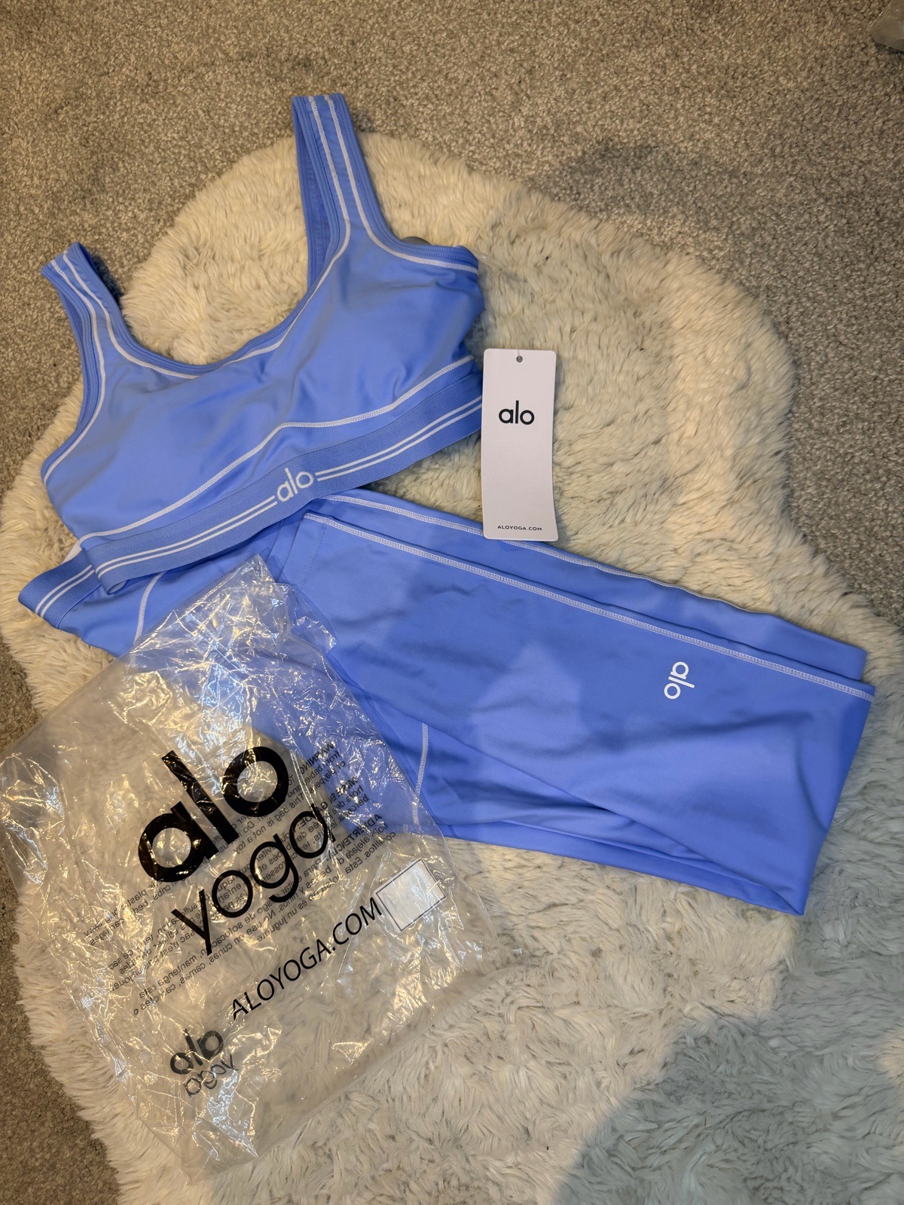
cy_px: 602
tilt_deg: -74.8
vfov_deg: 71.6
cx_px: 452
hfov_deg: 56.8
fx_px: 836
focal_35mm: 24
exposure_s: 1/100
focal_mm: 6.76
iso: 125
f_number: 1.78
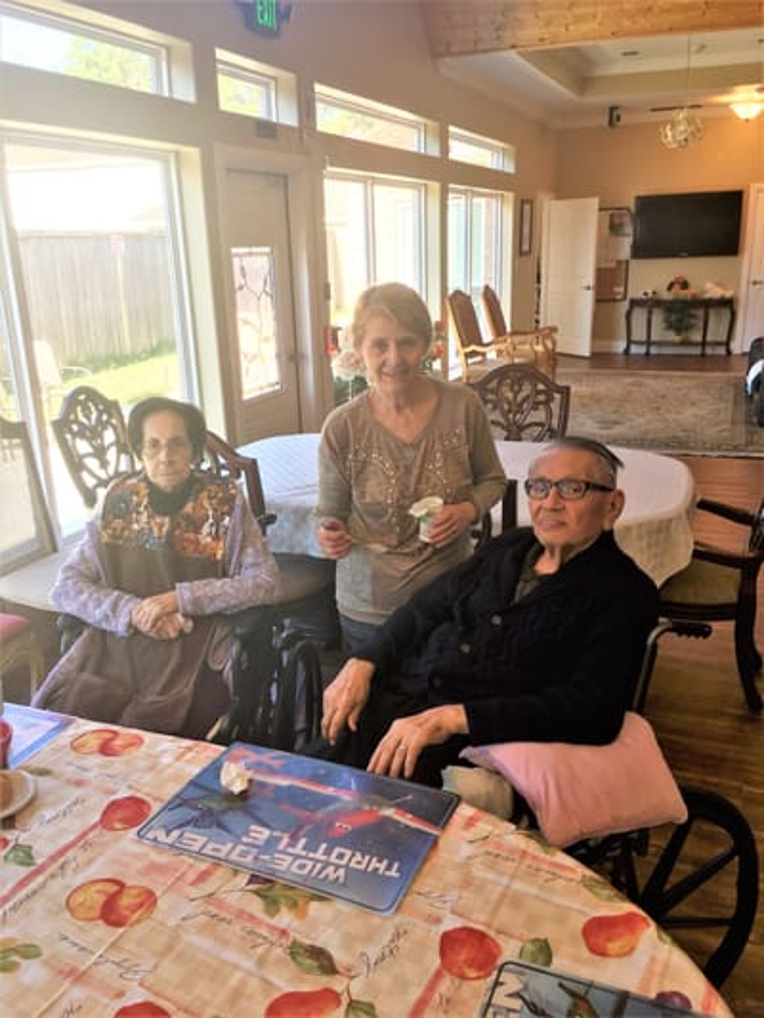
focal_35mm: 29
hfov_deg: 48.2
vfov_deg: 61.6
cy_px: 509
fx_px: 853
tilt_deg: -18.4
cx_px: 382
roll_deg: +1.6
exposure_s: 1/40
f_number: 2.2
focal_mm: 4.15
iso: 25
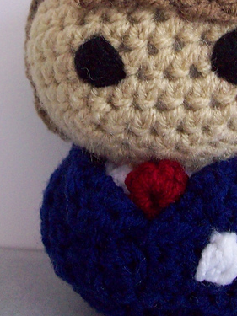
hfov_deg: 25.0
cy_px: 86
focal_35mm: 58
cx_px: 168
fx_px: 530
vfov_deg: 32.7
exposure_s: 1/8
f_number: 2.8
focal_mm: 5.7
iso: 265
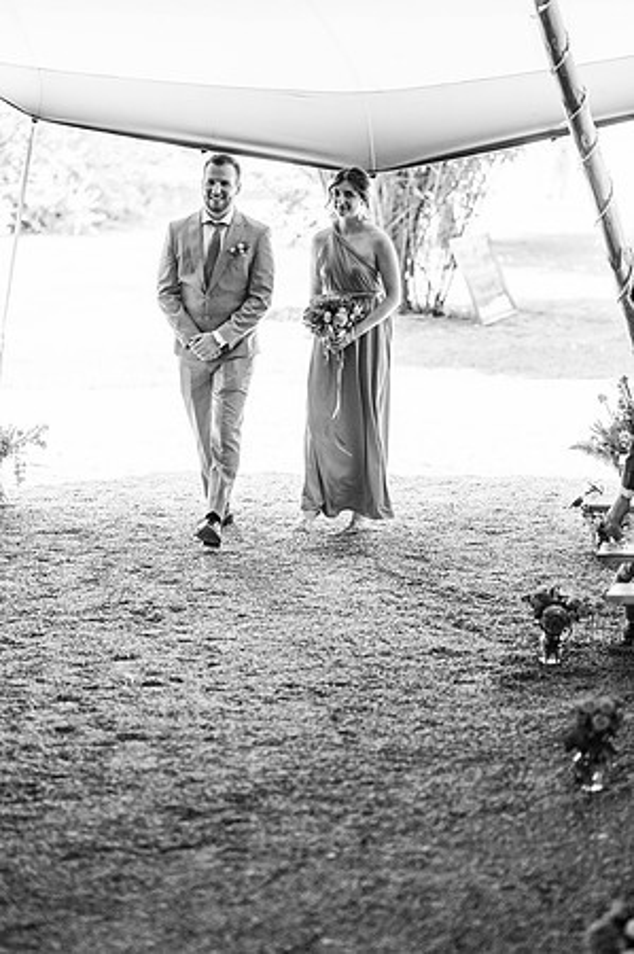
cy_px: 477
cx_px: 317
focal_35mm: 85
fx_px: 2250
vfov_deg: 23.9
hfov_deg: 16.0
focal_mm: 85
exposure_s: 1/1600
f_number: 1.8
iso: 100
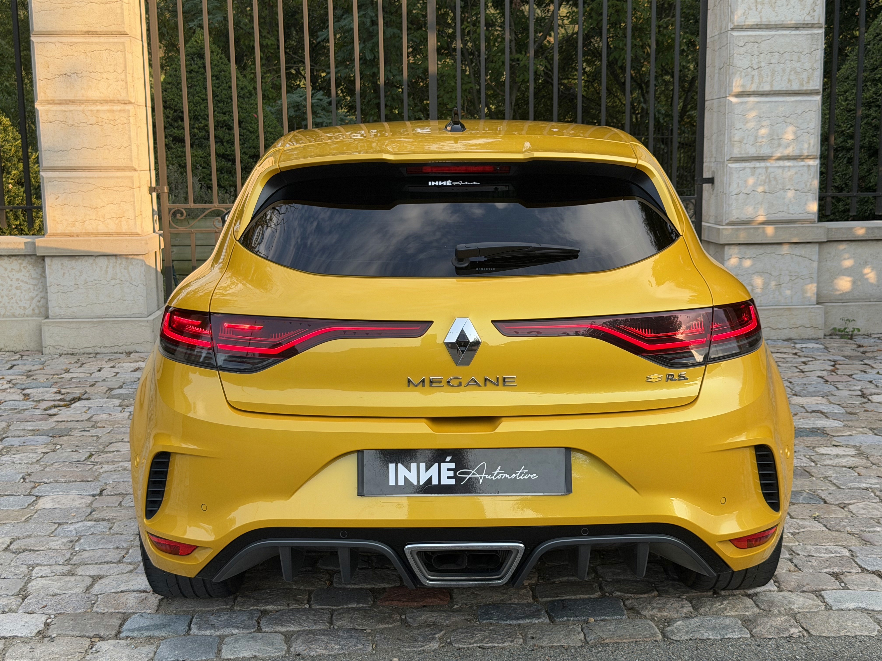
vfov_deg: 30.3
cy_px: 330
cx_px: 441
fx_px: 1223
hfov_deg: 39.7
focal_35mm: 48
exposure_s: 1/592
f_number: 1.78
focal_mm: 6.76
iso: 64
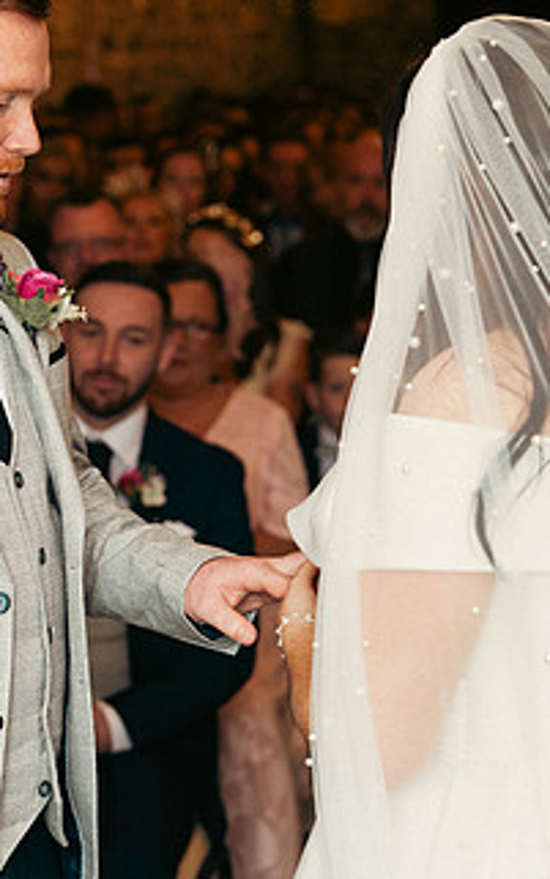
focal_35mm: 129
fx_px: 3090
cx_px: 129
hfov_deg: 10.2
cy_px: 371
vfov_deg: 16.2
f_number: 3.5
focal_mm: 70
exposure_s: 1/160
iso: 800
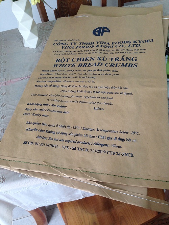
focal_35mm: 33
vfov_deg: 55.3
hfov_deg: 43.0
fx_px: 215
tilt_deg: -51.8
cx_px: 84
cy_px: 112
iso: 80
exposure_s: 1/120
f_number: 2.4
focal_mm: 4.12
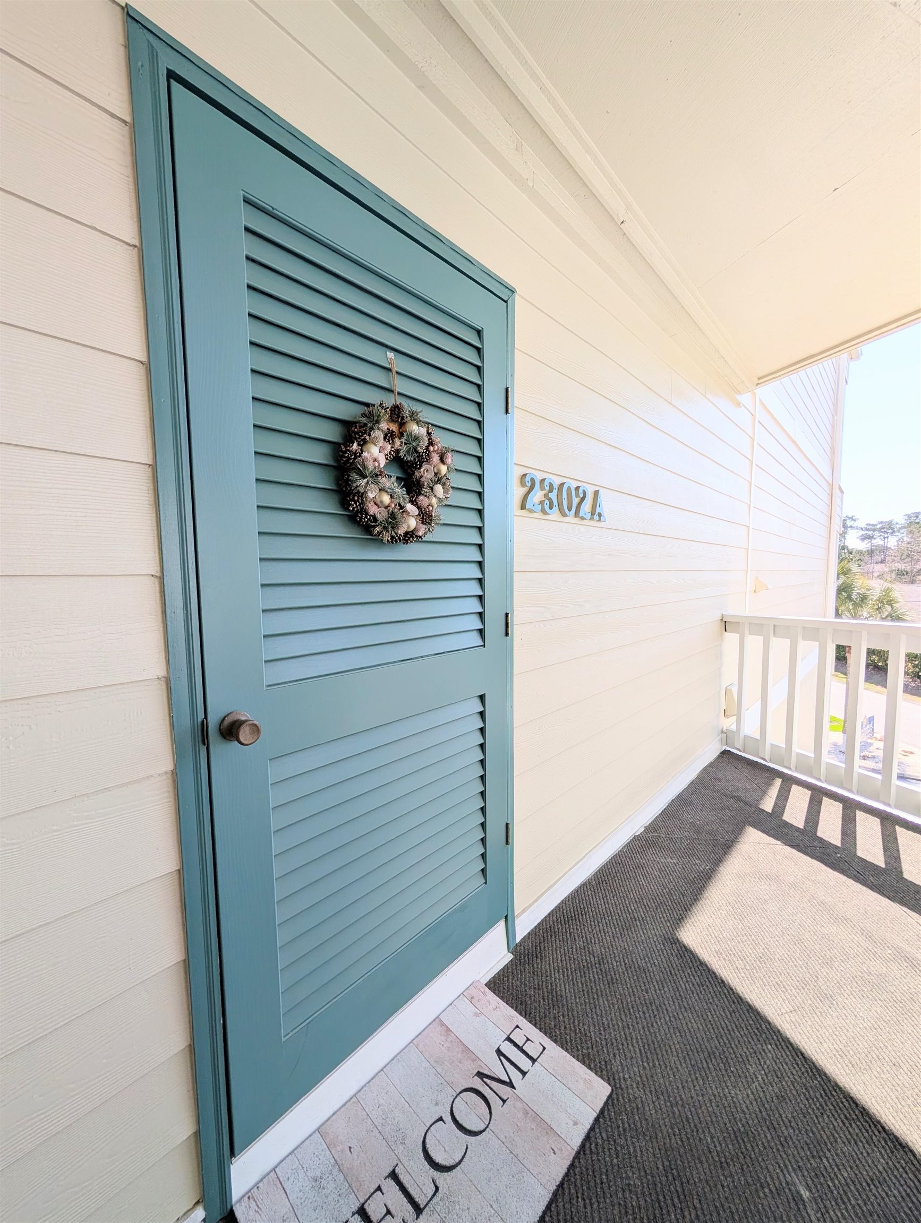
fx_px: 425
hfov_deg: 94.6
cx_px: 460
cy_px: 612
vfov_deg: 110.5
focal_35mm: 12
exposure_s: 1/1887
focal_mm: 2.02
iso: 53
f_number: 1.7
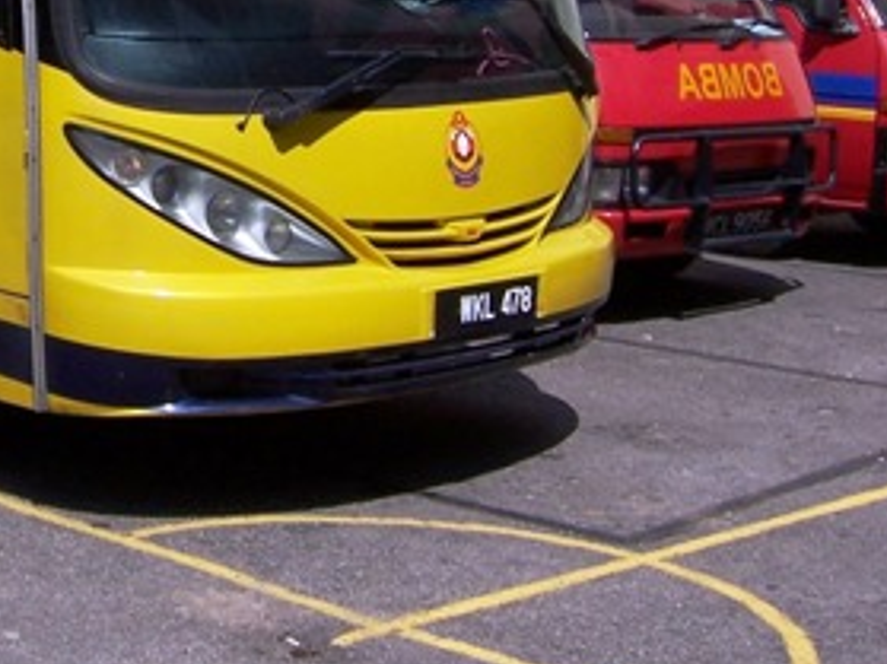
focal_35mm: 89
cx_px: -2
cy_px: -56
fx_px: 2280
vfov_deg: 16.1
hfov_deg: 21.3
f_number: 4.8
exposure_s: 1/1000
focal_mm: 6
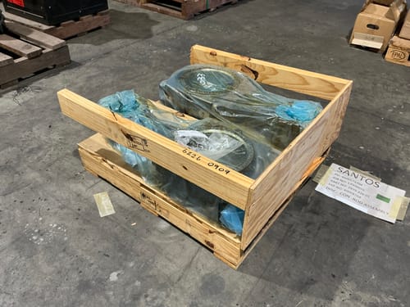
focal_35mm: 28
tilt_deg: -37.4
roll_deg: -3.6
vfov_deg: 49.7
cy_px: 154
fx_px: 332
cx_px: 205
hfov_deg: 63.4
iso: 80
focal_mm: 3
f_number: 1.8
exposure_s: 1/50
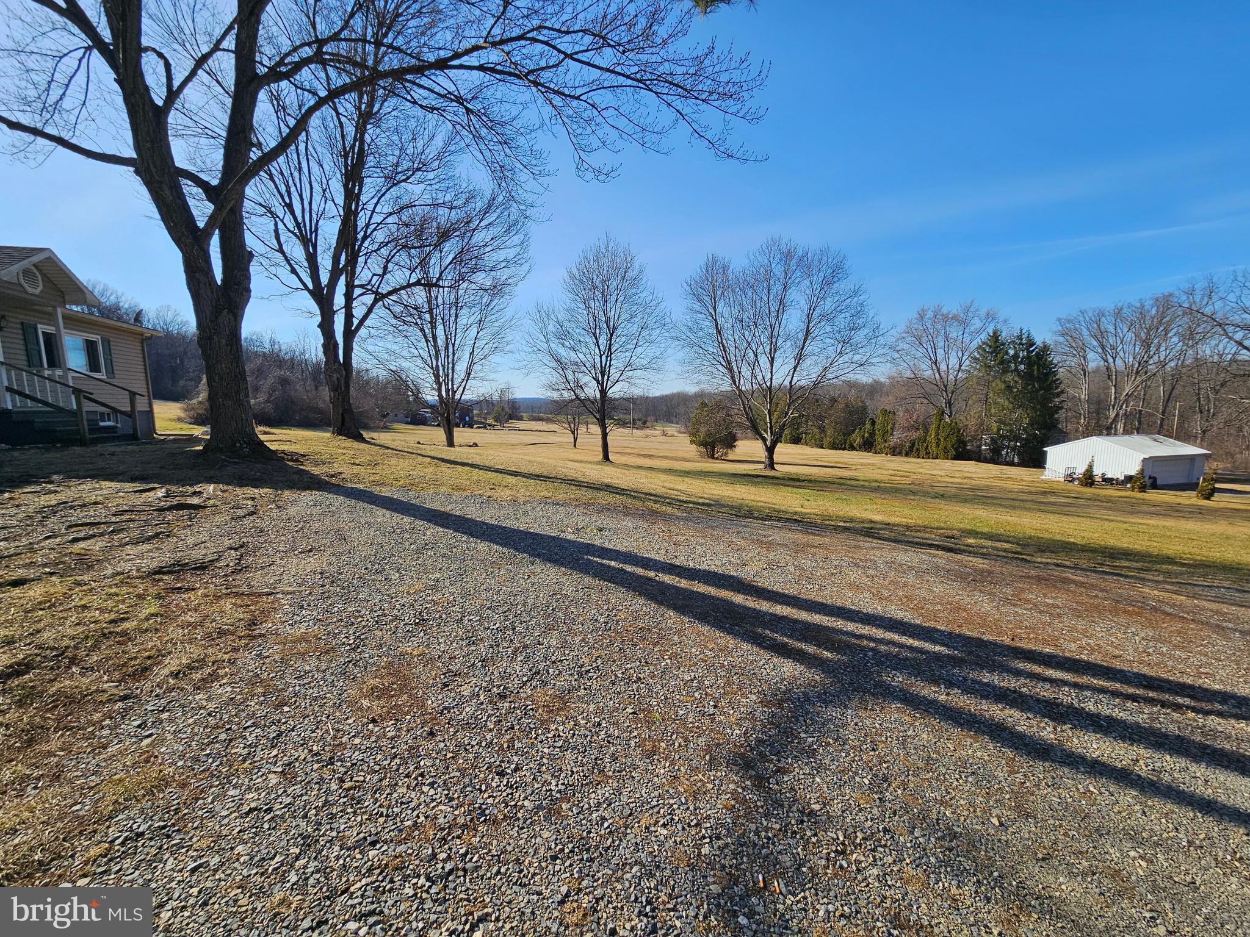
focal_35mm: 13
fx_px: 469
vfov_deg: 89.9
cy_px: 468
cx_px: 625
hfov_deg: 106.2
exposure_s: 1/2346
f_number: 2.2
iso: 50
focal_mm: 2.2
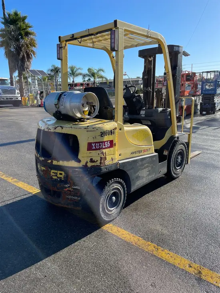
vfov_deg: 67.3
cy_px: 146
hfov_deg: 53.1
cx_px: 110
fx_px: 220
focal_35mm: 26
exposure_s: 1/2092
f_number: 1.6
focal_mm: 4.2
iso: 50
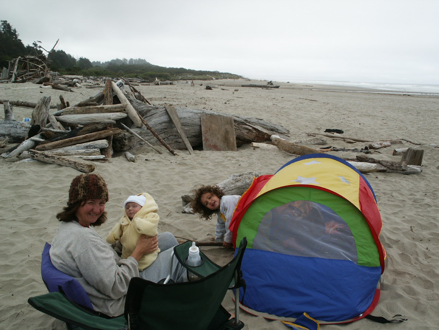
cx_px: 220
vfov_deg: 40.7
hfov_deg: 52.6
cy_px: 165
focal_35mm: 35
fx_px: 444
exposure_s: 1/250
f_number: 6.7
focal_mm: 7.24
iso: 64
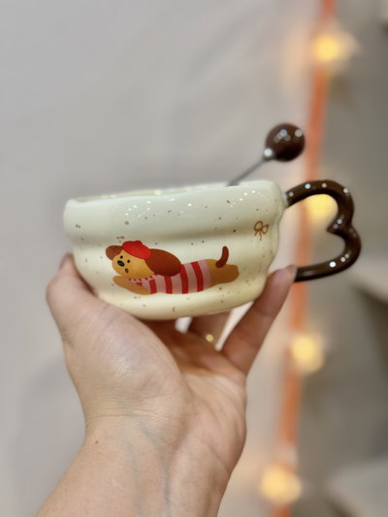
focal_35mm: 48
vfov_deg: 39.6
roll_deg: -3.8
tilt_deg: -16.1
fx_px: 717
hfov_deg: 30.3
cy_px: 258
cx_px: 194
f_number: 1.78
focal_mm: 6.76
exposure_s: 1/50
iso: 100
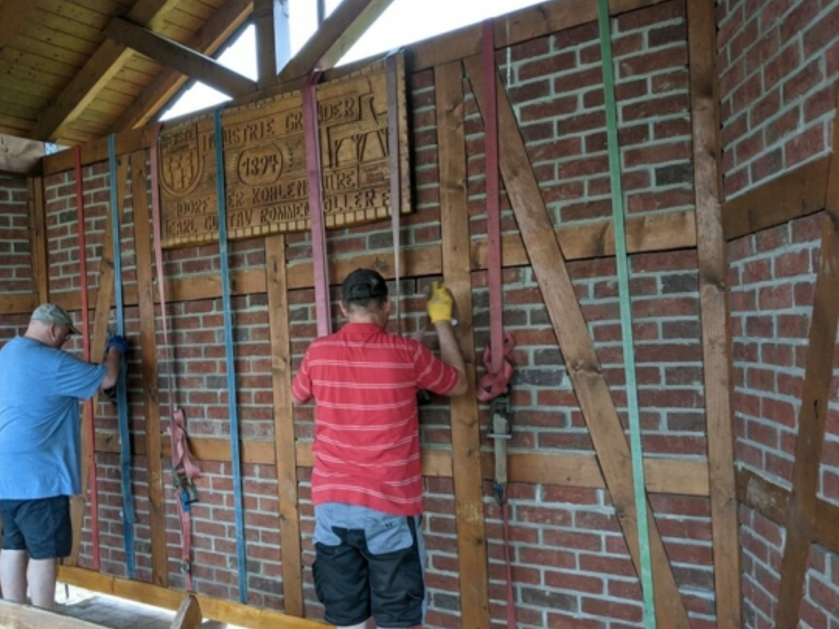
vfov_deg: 44.1
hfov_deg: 56.5
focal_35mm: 32
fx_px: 776
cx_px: 350
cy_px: 345
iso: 80
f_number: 1.73
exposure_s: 1/49.9
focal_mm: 4.38
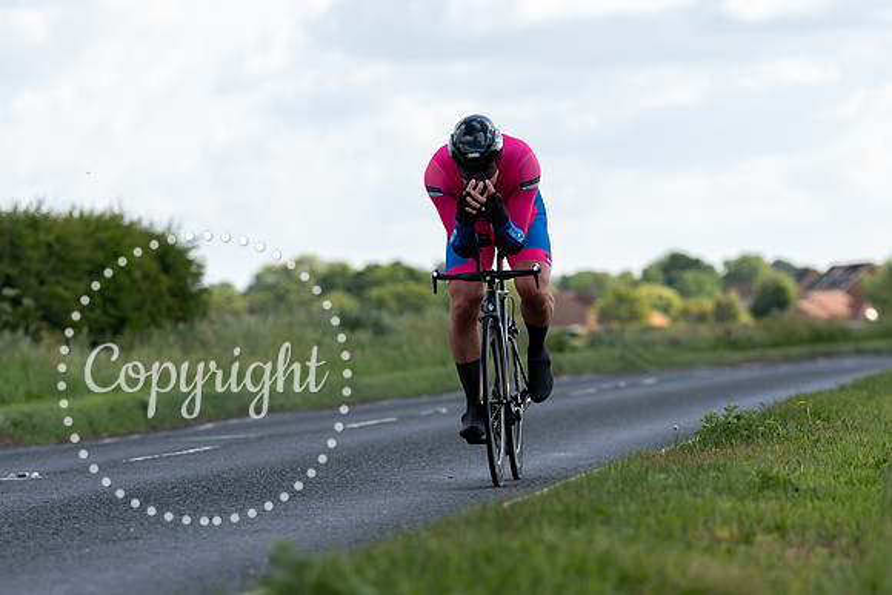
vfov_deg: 6.5
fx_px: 5243
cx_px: 499
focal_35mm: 212
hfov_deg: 9.7
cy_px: 324
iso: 100
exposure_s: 1/1000
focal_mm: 143
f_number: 3.5
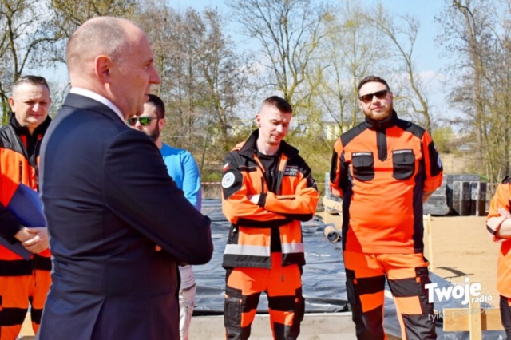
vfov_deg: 22.6
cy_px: 170
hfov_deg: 33.4
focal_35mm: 60
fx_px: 851
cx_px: 256
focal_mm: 40
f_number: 7.1
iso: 400
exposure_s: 1/1600
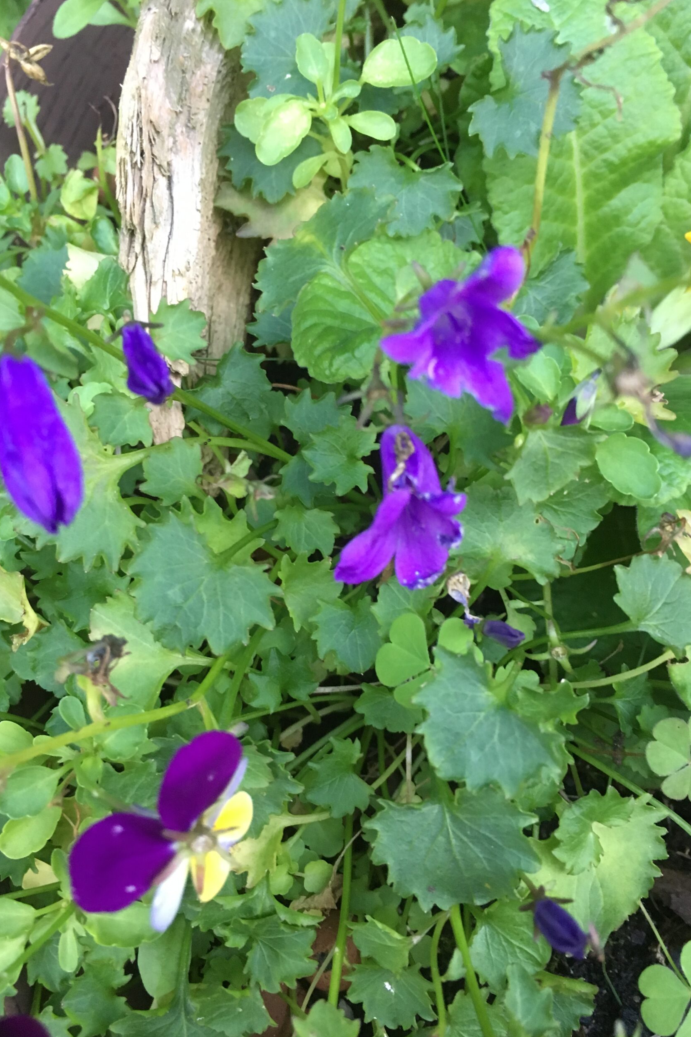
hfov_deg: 42.3
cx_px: 344
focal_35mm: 31
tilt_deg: -61.8
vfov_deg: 60.3
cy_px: 512
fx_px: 892
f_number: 2.2
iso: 200
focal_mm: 4.15
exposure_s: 1/33
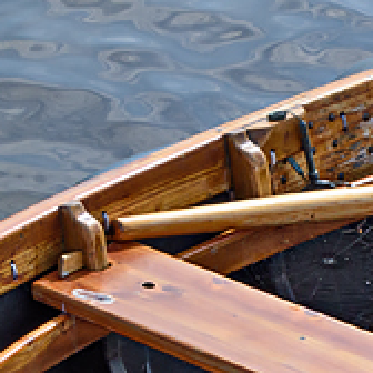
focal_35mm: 218
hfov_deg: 8.0
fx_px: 2658
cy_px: 588
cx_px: 144
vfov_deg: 7.9
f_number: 8
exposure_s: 1/400
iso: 100
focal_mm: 24
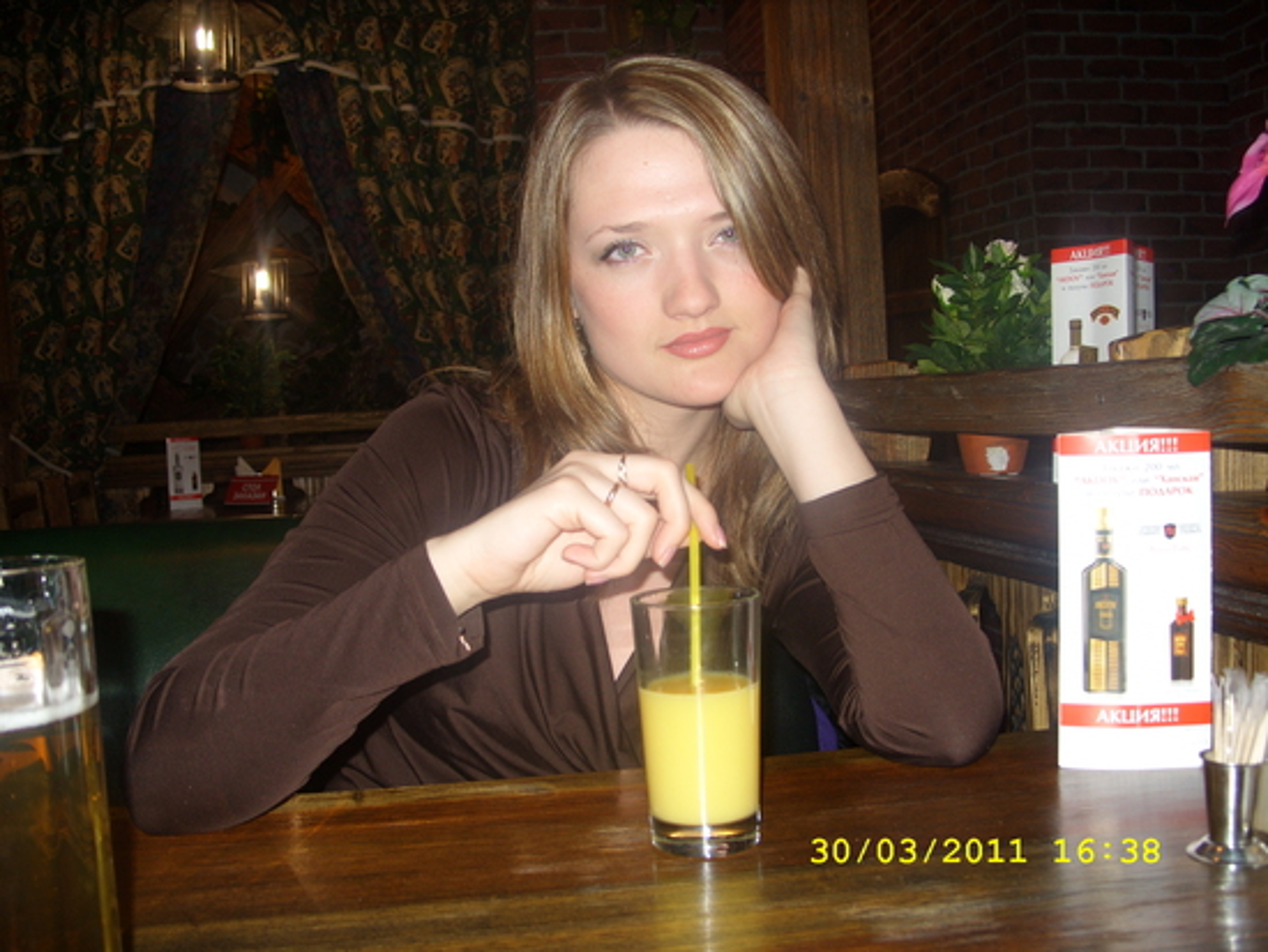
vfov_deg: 37.7
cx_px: 634
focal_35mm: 38
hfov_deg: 49.0
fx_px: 1393
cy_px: 476
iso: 50
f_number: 2.8
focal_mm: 7.8
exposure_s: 1/30
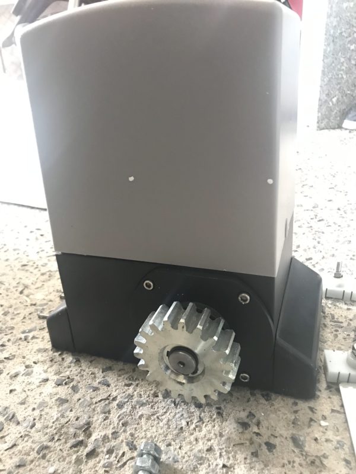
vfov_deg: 63.4
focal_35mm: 28
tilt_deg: -24.8
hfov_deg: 49.7
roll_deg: +3.8
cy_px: 237
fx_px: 384
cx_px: 178
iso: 100
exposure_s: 1/9
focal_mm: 3.99
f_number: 1.8
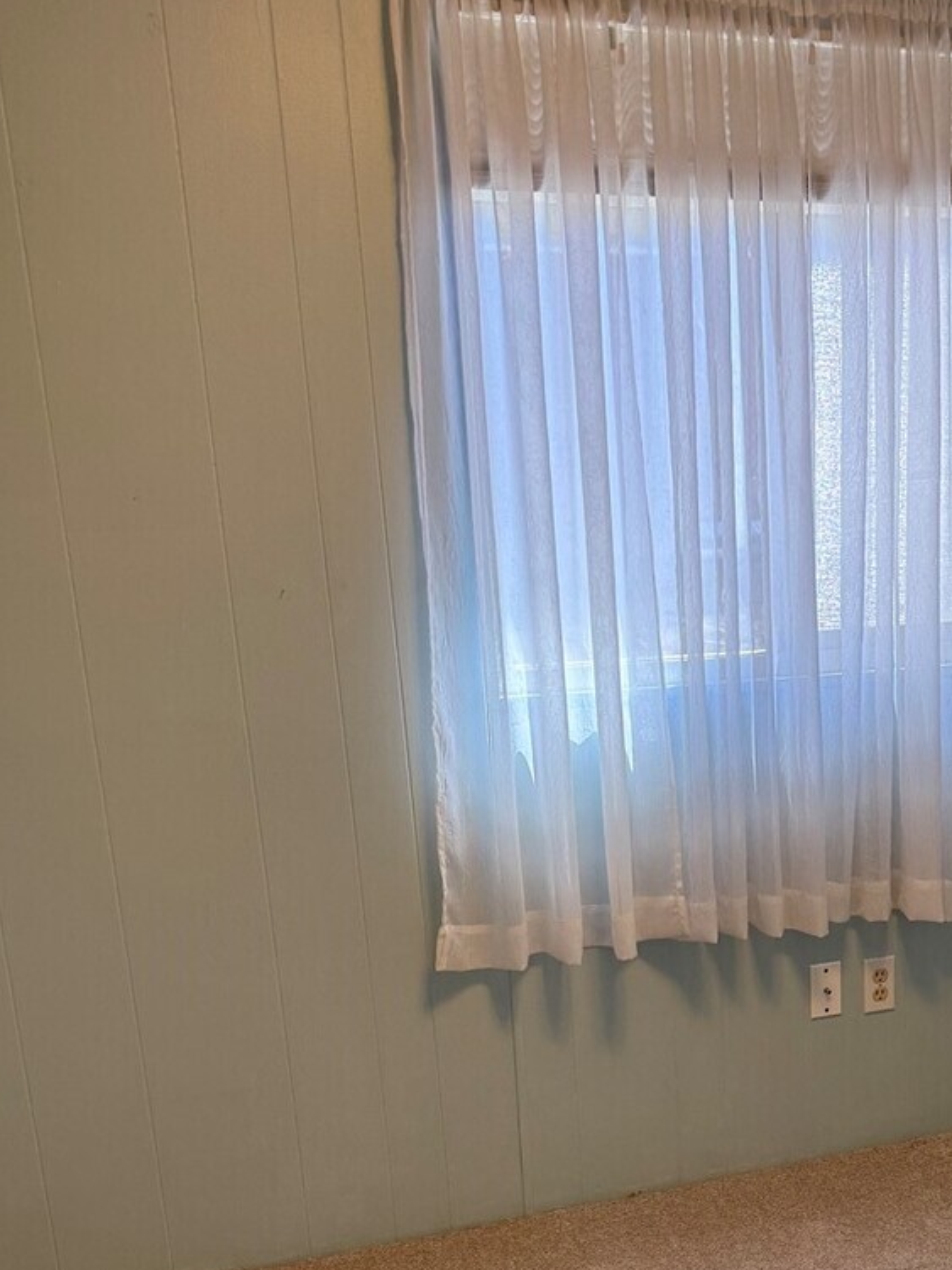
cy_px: 1011
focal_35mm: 46
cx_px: 778
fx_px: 1687
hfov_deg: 30.6
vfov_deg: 39.7
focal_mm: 6.76
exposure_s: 1/154
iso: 125
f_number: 1.78
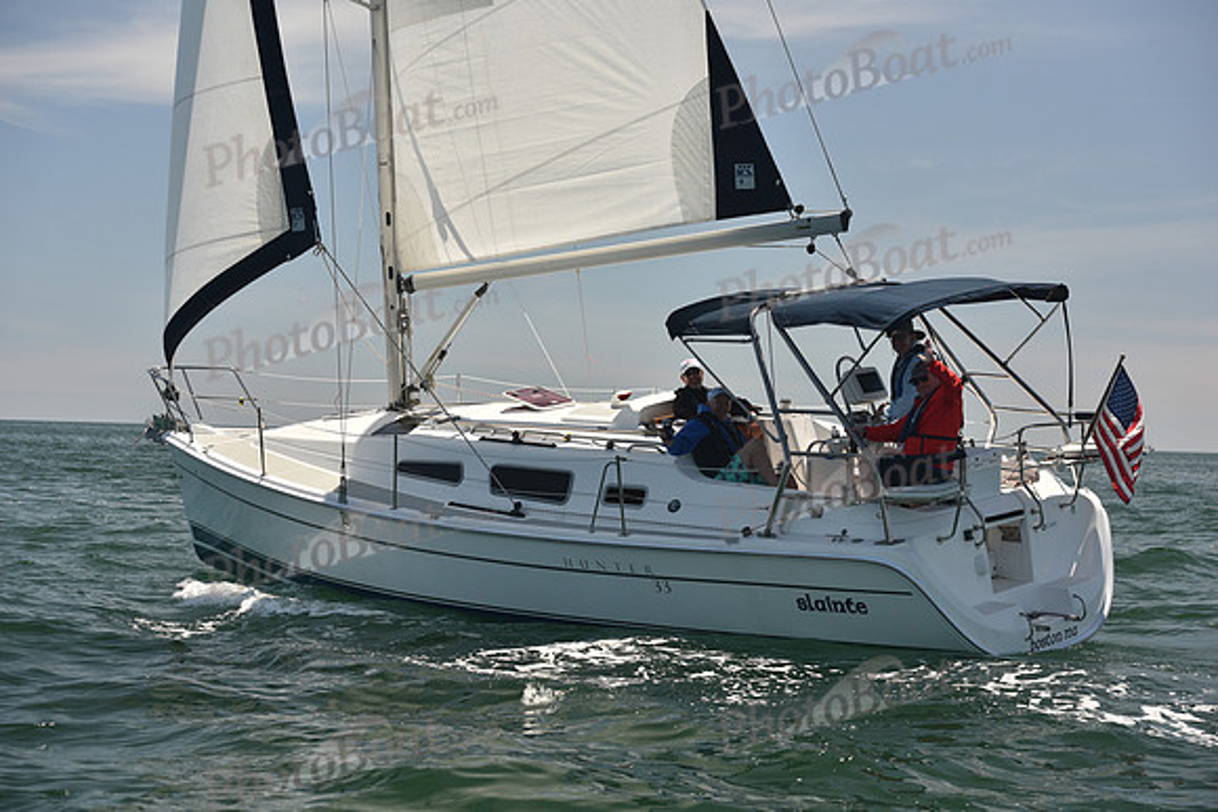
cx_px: 609
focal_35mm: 70
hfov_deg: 28.8
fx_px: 2369
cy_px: 406
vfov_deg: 19.5
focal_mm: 70
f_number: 5.6
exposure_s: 1/800
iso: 250
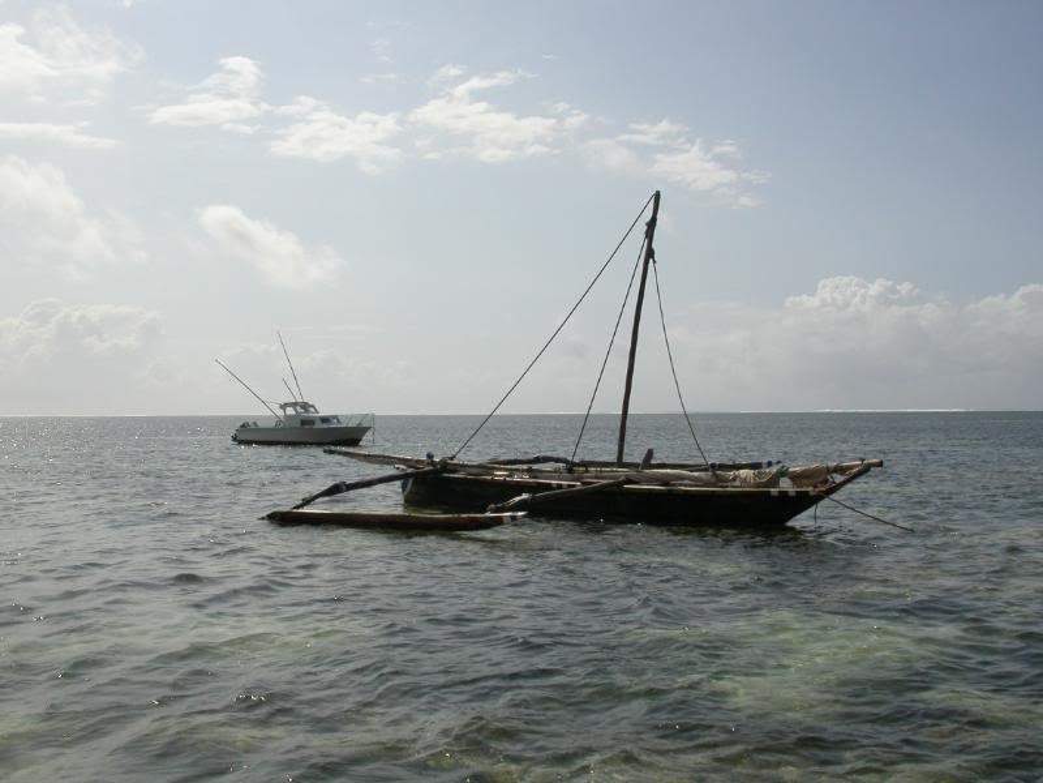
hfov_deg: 49.0
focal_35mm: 38
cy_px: 392
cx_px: 522
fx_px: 1145
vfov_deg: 37.7
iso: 100
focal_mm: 7.85
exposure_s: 1/891
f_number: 7.5
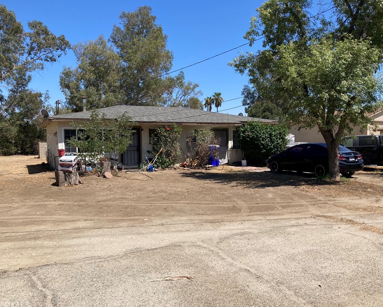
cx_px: 186
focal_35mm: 30
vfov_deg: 48.5
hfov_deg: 58.8
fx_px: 340
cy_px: 154
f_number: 1.8
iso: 20
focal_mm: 3.99
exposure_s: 1/1736
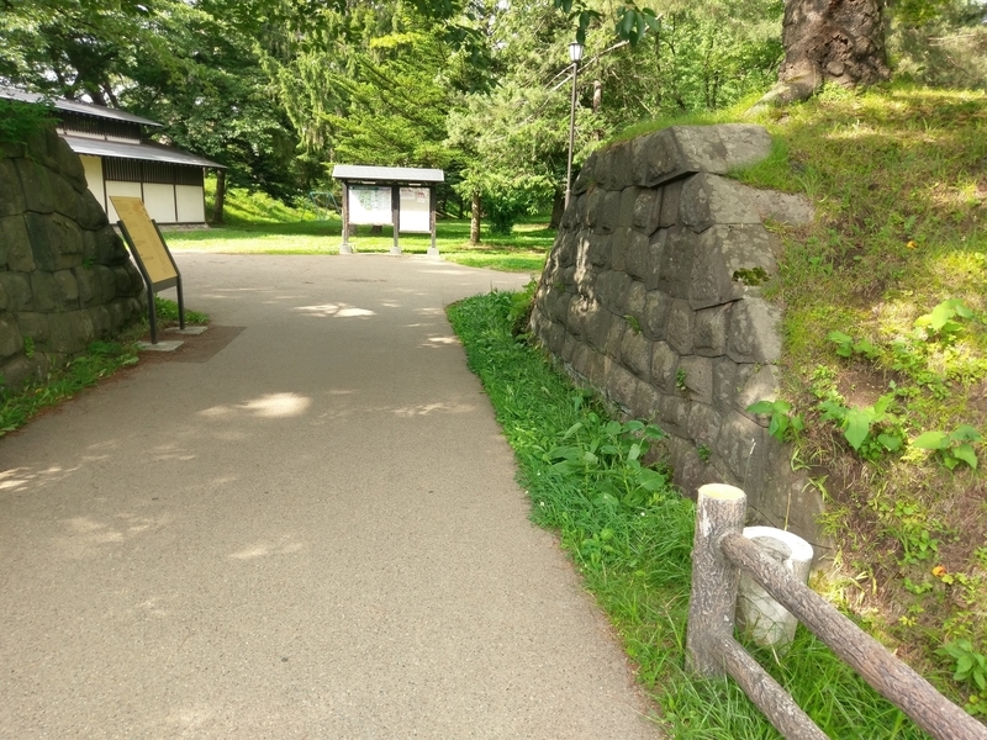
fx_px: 741
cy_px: 370
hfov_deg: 67.3
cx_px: 494
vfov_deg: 53.1
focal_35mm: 26
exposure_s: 1/268
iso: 100
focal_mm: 4.58
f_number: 1.8
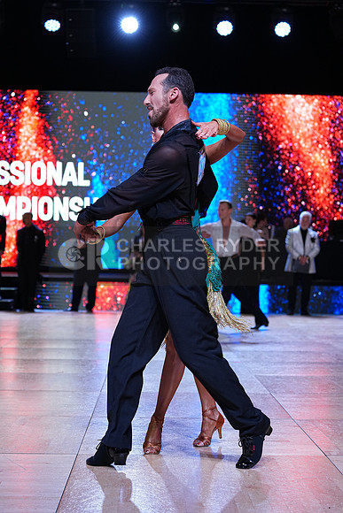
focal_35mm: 70
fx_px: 1000
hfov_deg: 19.5
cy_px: 256
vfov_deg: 28.8
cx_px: 172
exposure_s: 1/500
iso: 1000
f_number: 4
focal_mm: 70
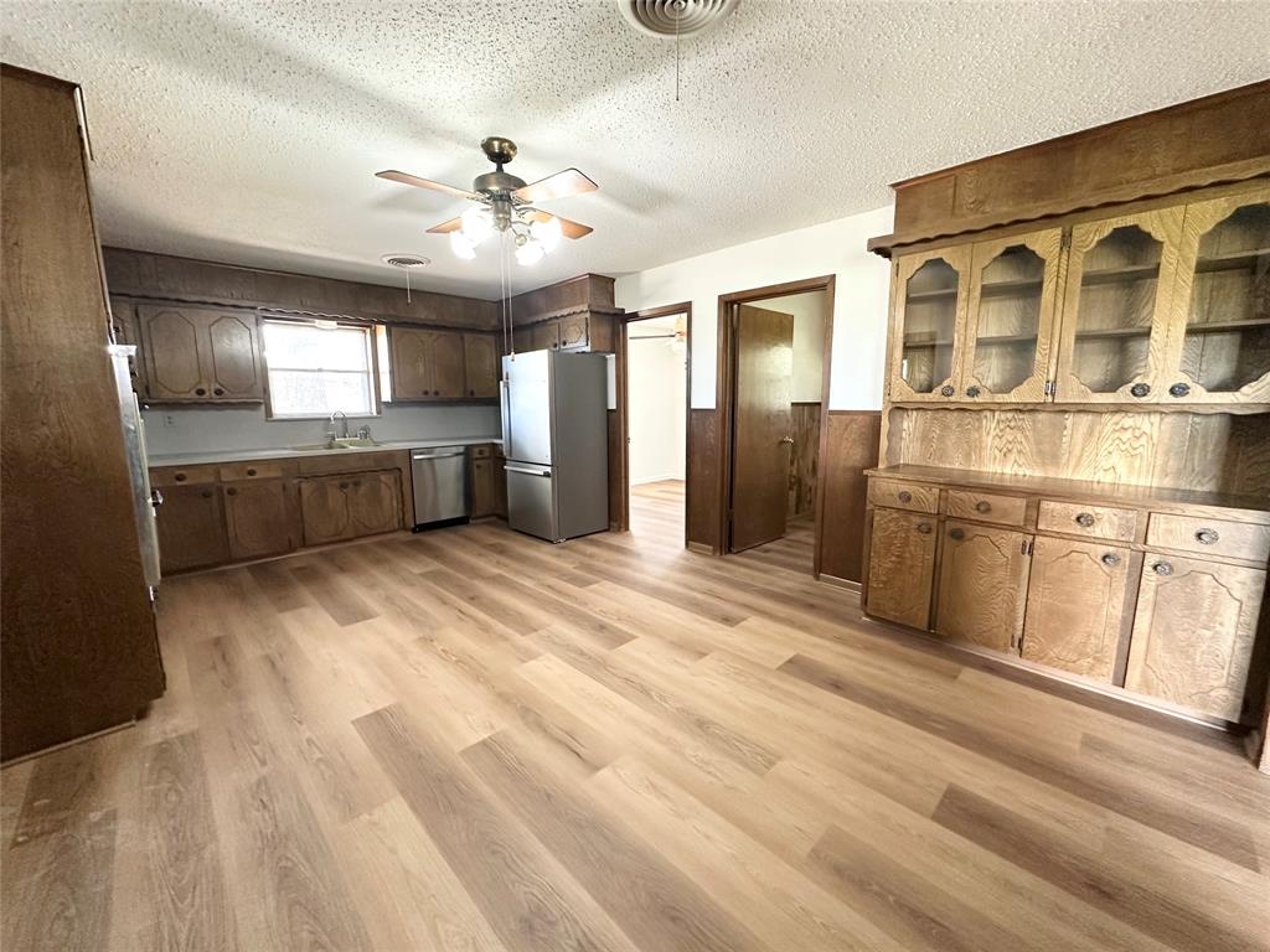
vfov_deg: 85.7
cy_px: 476
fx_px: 514
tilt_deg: -7.8
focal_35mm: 14
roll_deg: -0.3
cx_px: 635
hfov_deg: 102.1
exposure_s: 1/60
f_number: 2.2
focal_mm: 2.22
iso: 400
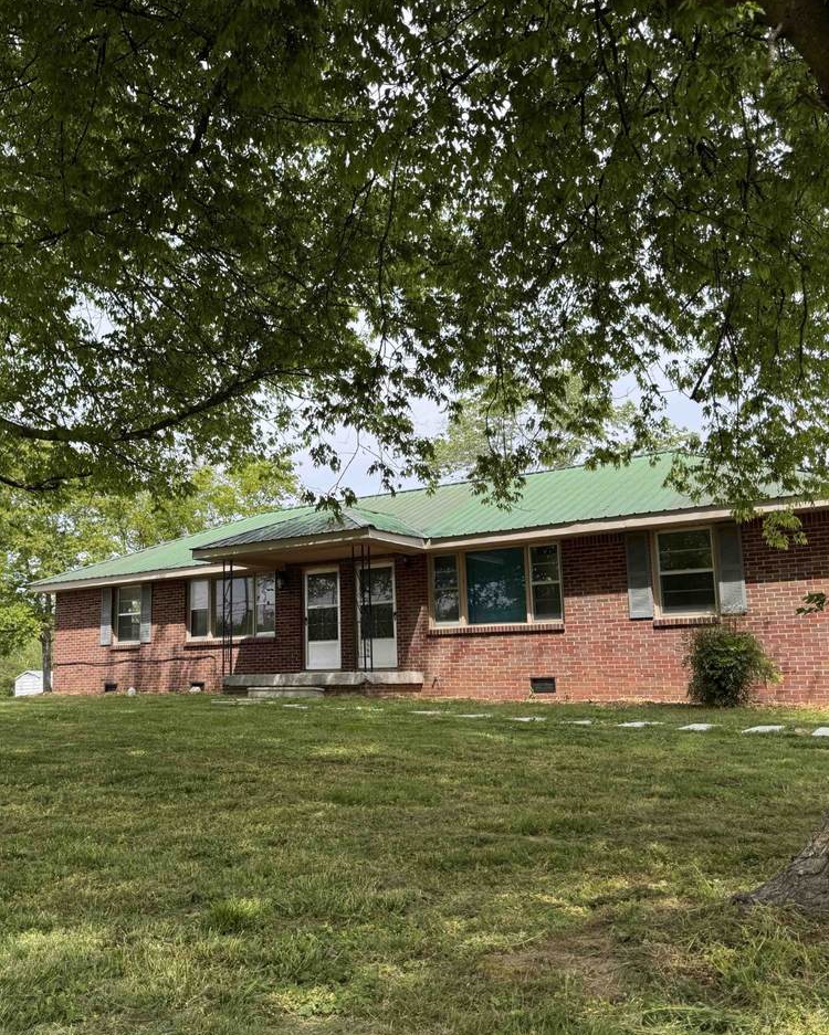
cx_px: 282
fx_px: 981
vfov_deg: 55.7
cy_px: 518
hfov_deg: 45.2
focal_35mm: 32
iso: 80
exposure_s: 1/1767
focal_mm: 6.76
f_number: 1.78
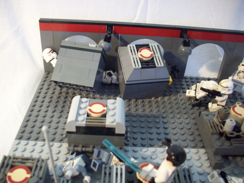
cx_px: 122
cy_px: 92
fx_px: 261
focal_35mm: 37
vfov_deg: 38.7
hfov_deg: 50.1
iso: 162
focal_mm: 6.2
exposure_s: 1/8
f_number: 2.8
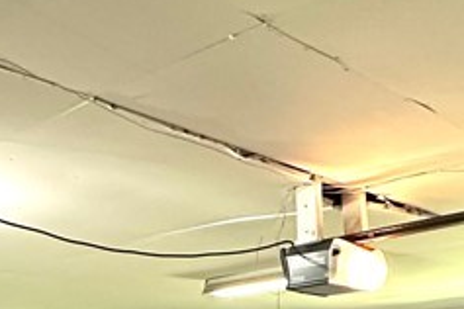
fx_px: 812
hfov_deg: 31.8
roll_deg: +1.6
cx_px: 276
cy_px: 692
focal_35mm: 63
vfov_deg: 15.2
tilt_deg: -18.2
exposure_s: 1/60
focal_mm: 2.22
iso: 320
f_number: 2.2
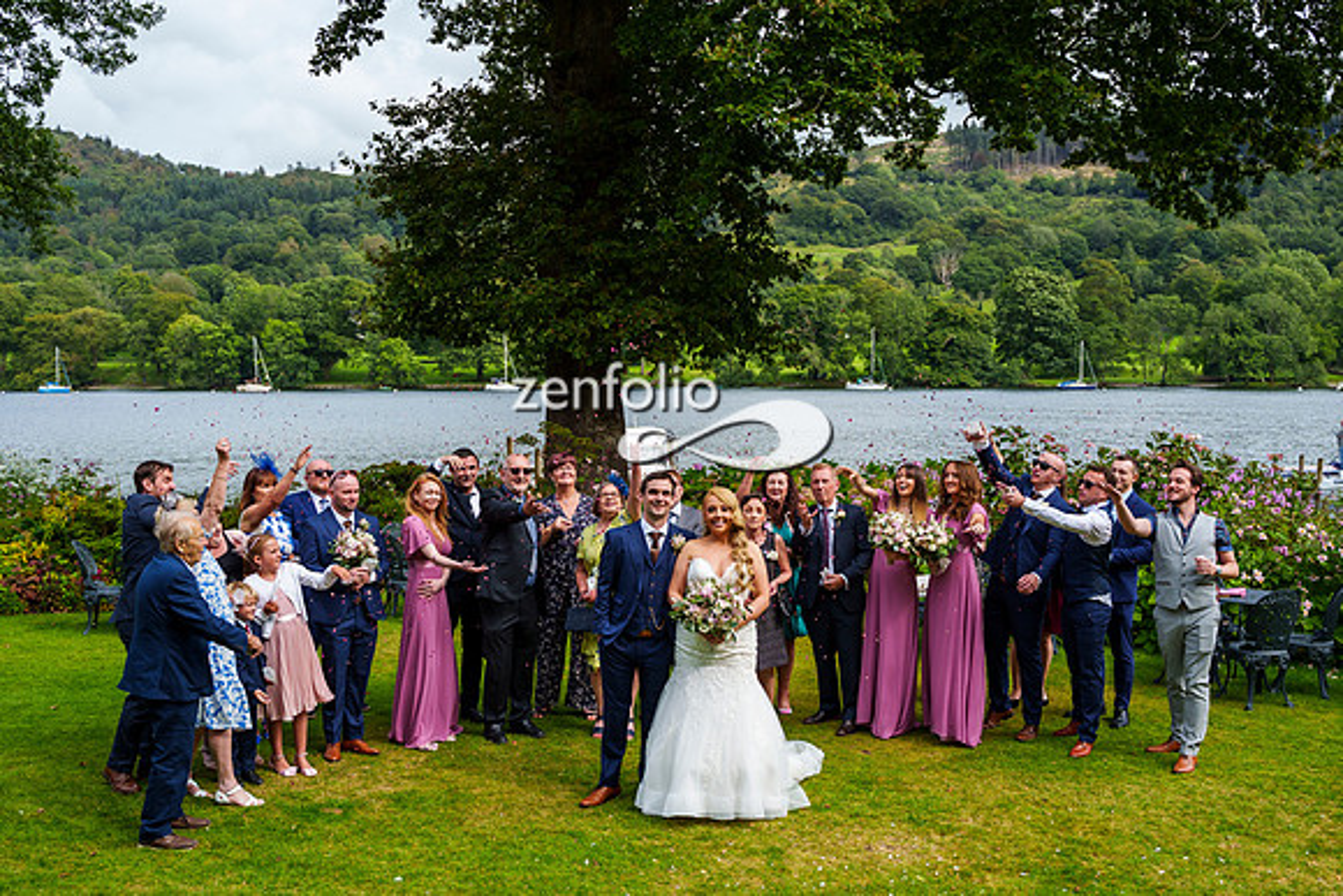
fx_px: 1410
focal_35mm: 38
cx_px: 685
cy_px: 523
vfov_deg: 35.2
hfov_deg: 50.9
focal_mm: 32
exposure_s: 1/4000
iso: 400
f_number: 3.5
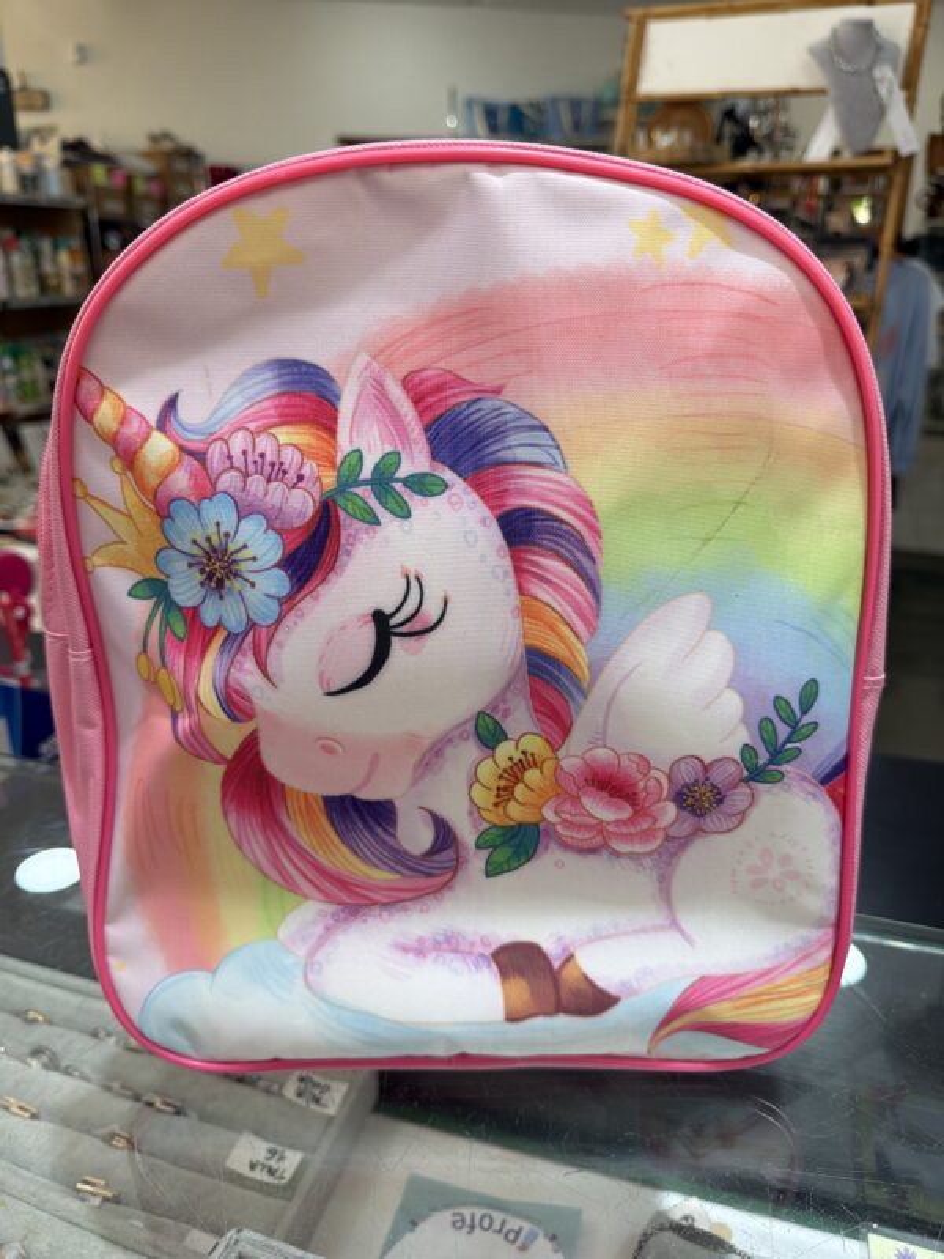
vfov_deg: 71.6
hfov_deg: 56.8
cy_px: 630
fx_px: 873
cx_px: 472
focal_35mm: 24
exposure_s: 1/100
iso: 64
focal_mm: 6.76
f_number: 1.78
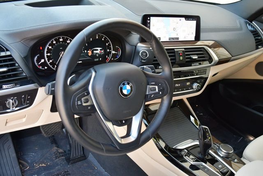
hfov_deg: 53.1
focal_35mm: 36
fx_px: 263
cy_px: 88
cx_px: 132
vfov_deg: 36.9
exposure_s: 1/200
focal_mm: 18
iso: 800
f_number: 3.5
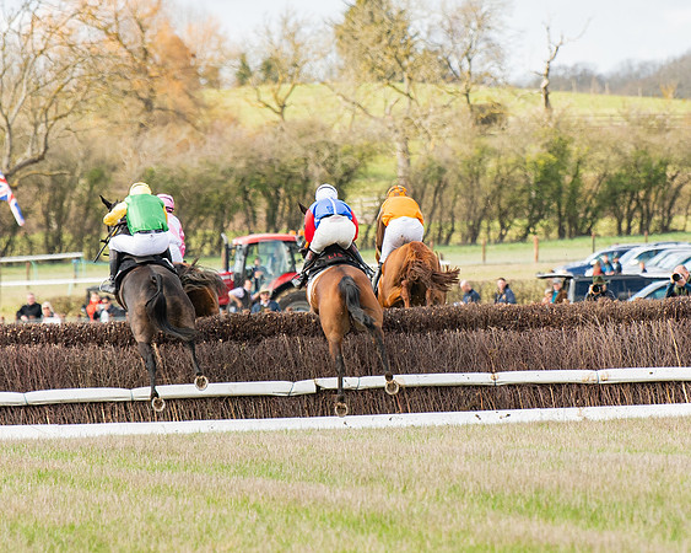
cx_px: 362
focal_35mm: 503
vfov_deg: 3.1
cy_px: 223
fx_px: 10292
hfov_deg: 3.8
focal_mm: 200
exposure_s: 1/1250
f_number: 4
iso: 400
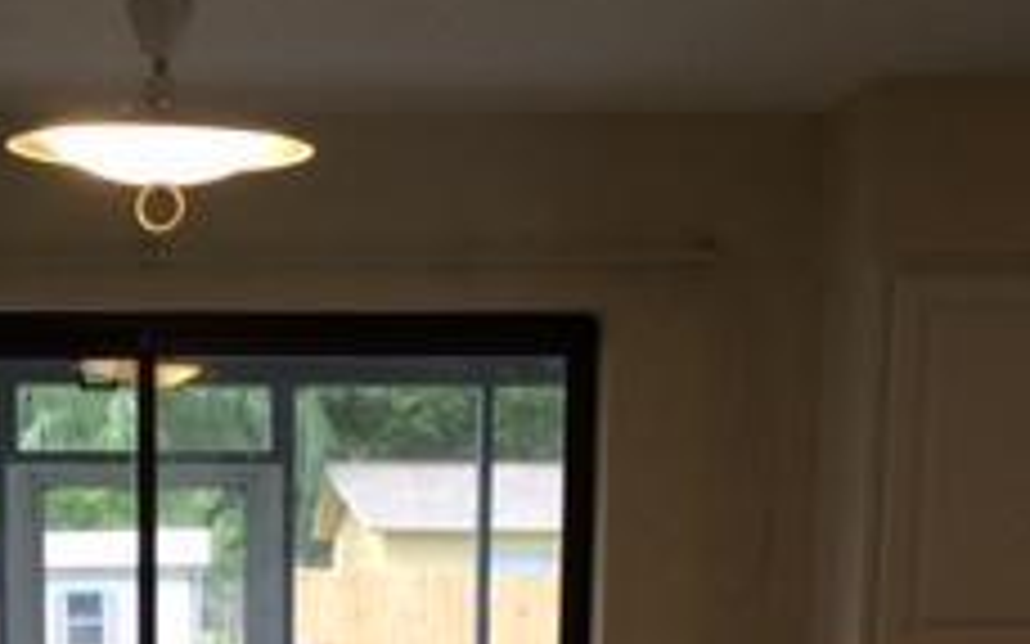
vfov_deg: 14.2
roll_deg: -0.2
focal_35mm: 86
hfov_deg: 23.7
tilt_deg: -9.1
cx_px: 175
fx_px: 2413
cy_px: 977
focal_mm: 4.15
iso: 64
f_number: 2.2
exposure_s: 1/120
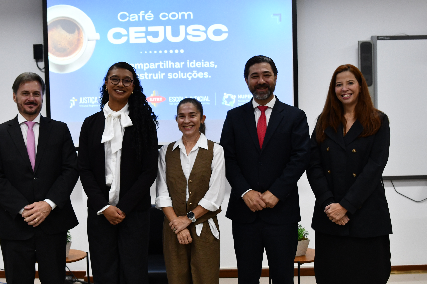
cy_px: 157
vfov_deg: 28.6
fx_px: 557
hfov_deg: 41.7
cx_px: 172
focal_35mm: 47
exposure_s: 1/200
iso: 800
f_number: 2.8
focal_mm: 24
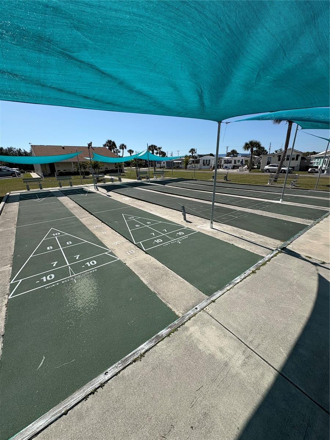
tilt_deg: -17.8
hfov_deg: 85.7
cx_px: 165
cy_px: 220
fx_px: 178
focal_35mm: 14
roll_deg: +0.6
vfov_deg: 102.1
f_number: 2.2
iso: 50
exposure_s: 1/3390
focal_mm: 2.22
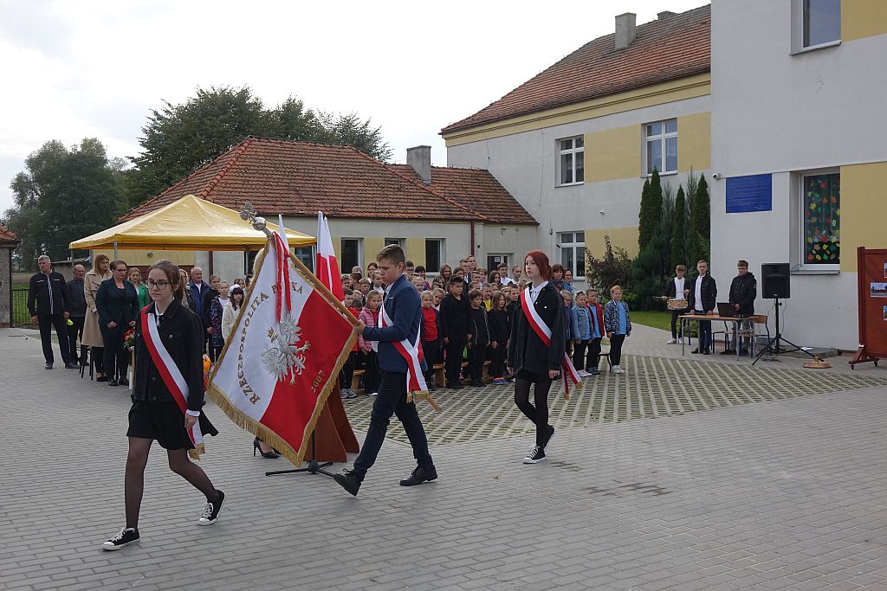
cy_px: 296
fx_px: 887
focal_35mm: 36
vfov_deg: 36.9
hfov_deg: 53.1
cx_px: 444
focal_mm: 13.37
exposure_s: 1/640
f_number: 4
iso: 125
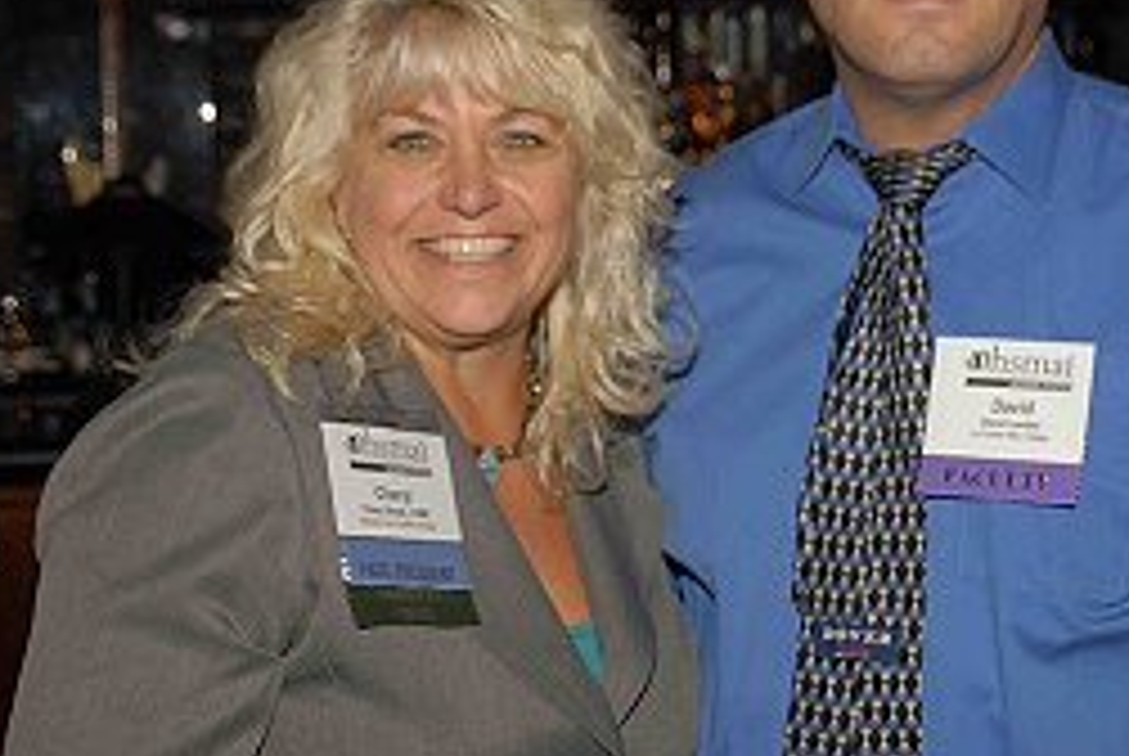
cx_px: 697
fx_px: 2857
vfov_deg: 15.0
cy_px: 171
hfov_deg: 22.3
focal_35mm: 91
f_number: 5.6
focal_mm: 38
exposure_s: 1/250
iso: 100
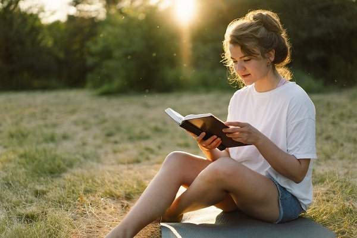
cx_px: 178
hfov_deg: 36.2
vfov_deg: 24.6
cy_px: 119
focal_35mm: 55
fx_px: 545
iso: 100
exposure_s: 1/800
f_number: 1.8
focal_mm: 55
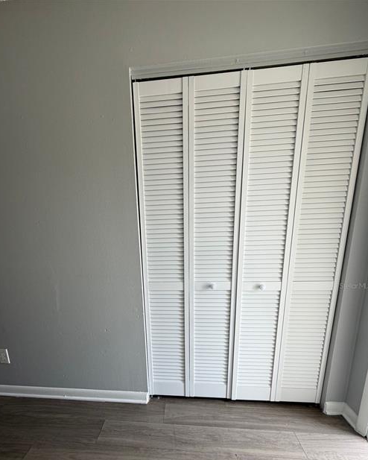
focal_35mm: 17
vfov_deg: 88.0
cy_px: 286
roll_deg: +1.7
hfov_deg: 76.6
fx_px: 231
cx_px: 159
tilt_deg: -13.5
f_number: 2.2
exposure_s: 1/121
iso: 80
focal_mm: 2.22
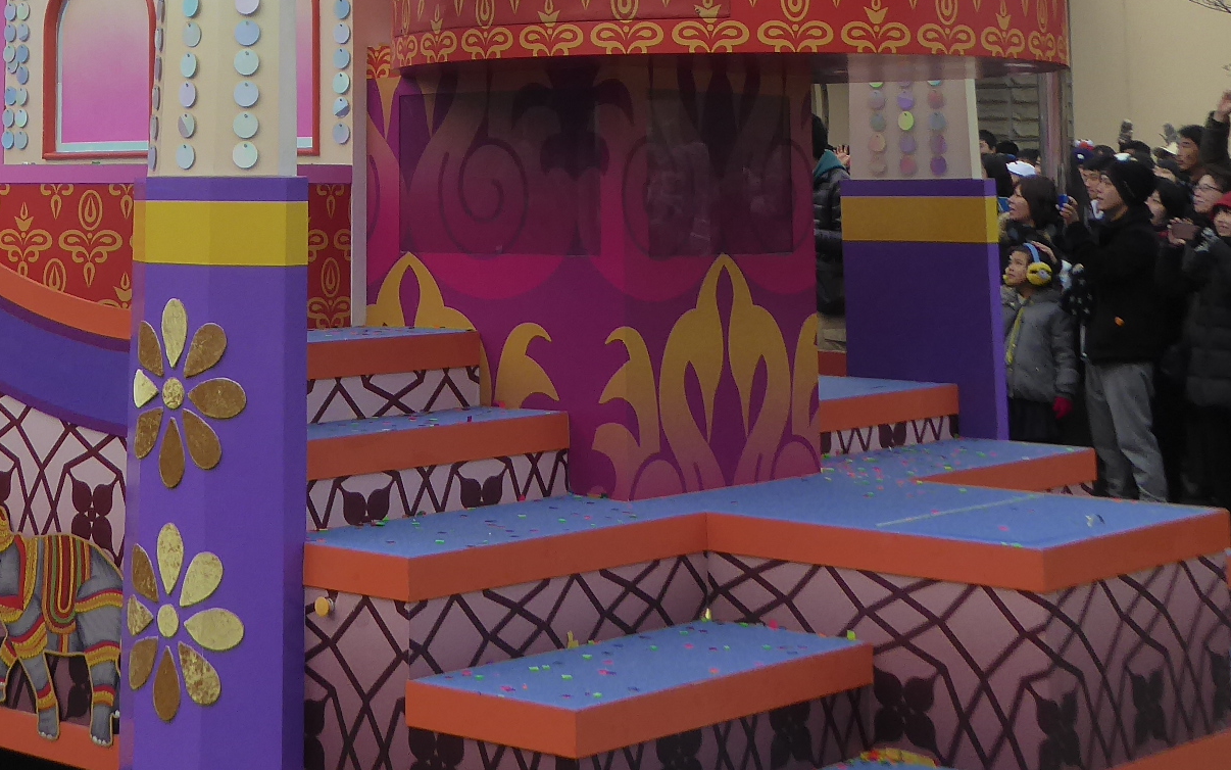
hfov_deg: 28.2
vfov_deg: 17.3
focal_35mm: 72
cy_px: -146
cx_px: 323
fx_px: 2416
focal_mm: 5.4
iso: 160
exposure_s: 1/320
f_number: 3.5
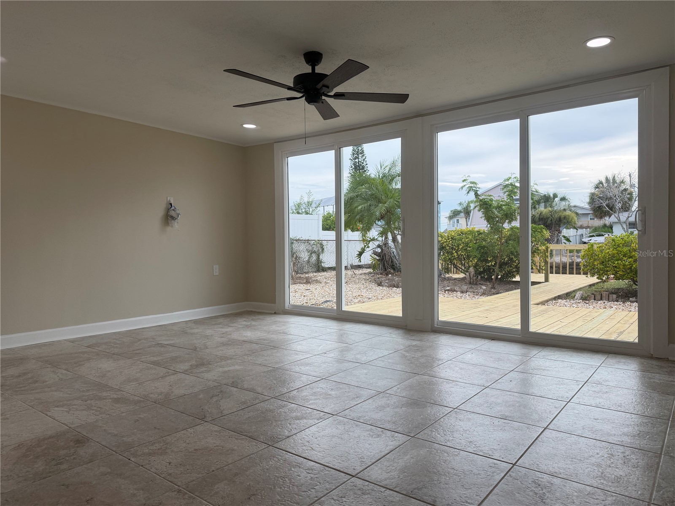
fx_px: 468
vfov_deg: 56.8
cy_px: 253
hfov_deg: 71.6
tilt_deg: -1.5
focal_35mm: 24
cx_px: 338
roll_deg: +1.0
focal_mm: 6.76
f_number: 1.78
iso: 100
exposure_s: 1/1292
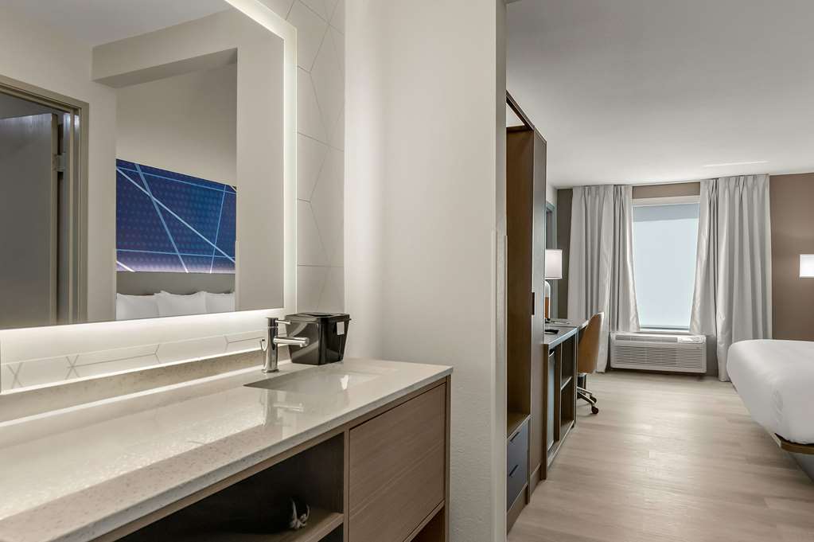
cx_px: 407
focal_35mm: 18
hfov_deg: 90.0
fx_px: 407
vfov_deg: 67.3
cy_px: 271
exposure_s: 1/500
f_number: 7.1
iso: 320
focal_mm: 12
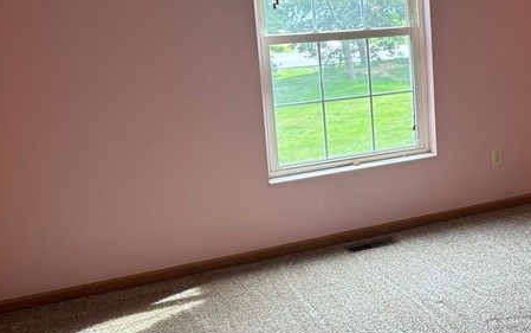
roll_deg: +1.7
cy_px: 94
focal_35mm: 58
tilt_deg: -9.5
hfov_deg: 31.7
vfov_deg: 22.2
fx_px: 840
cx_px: 562
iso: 125
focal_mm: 6.76
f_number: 1.78
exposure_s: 1/120
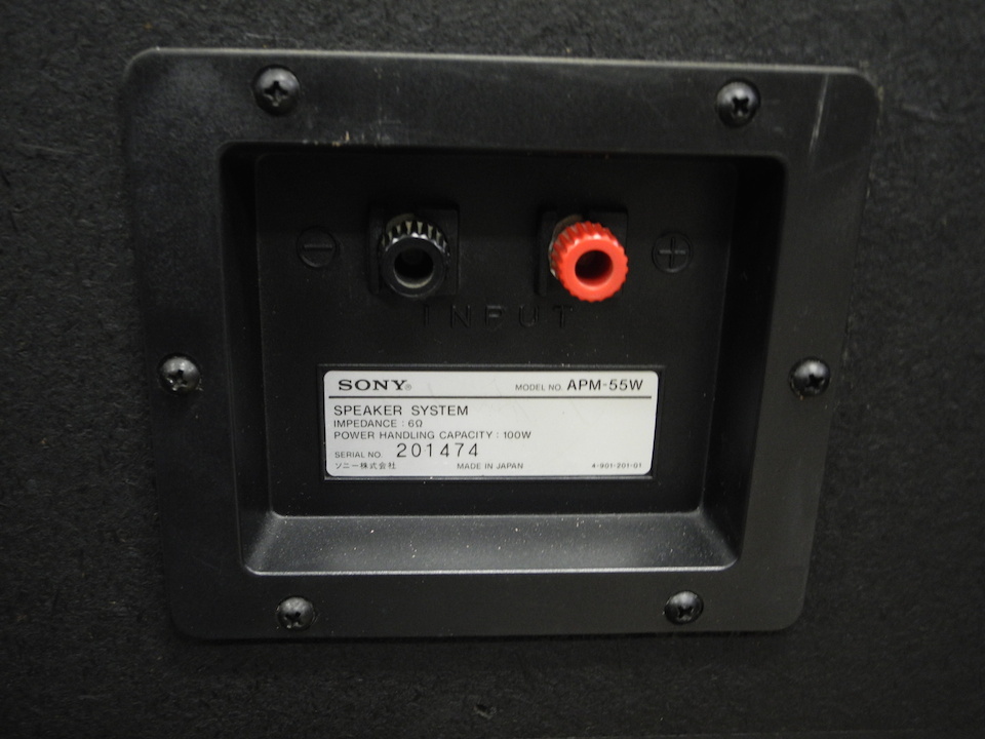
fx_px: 996
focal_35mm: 35
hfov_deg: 52.6
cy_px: 370
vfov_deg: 40.7
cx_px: 492
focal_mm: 7.4
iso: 400
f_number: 3.2
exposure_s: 1/14.5
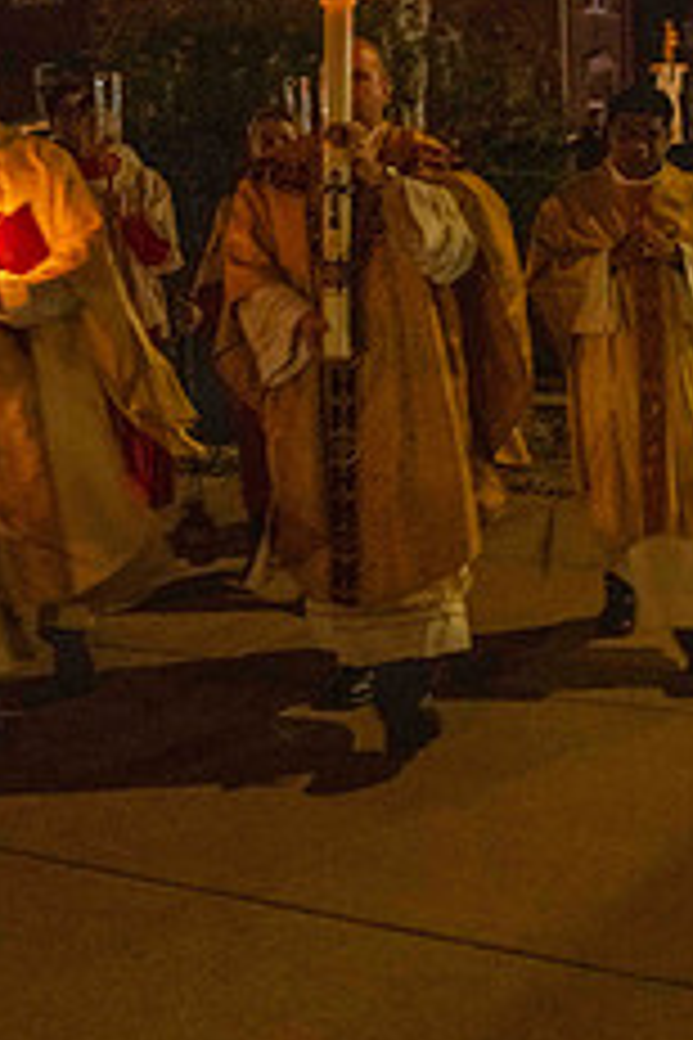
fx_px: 2021
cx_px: 158
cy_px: 306
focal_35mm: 70
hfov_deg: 19.3
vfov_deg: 28.6
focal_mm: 36
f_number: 6.3
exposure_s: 1/40
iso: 8000
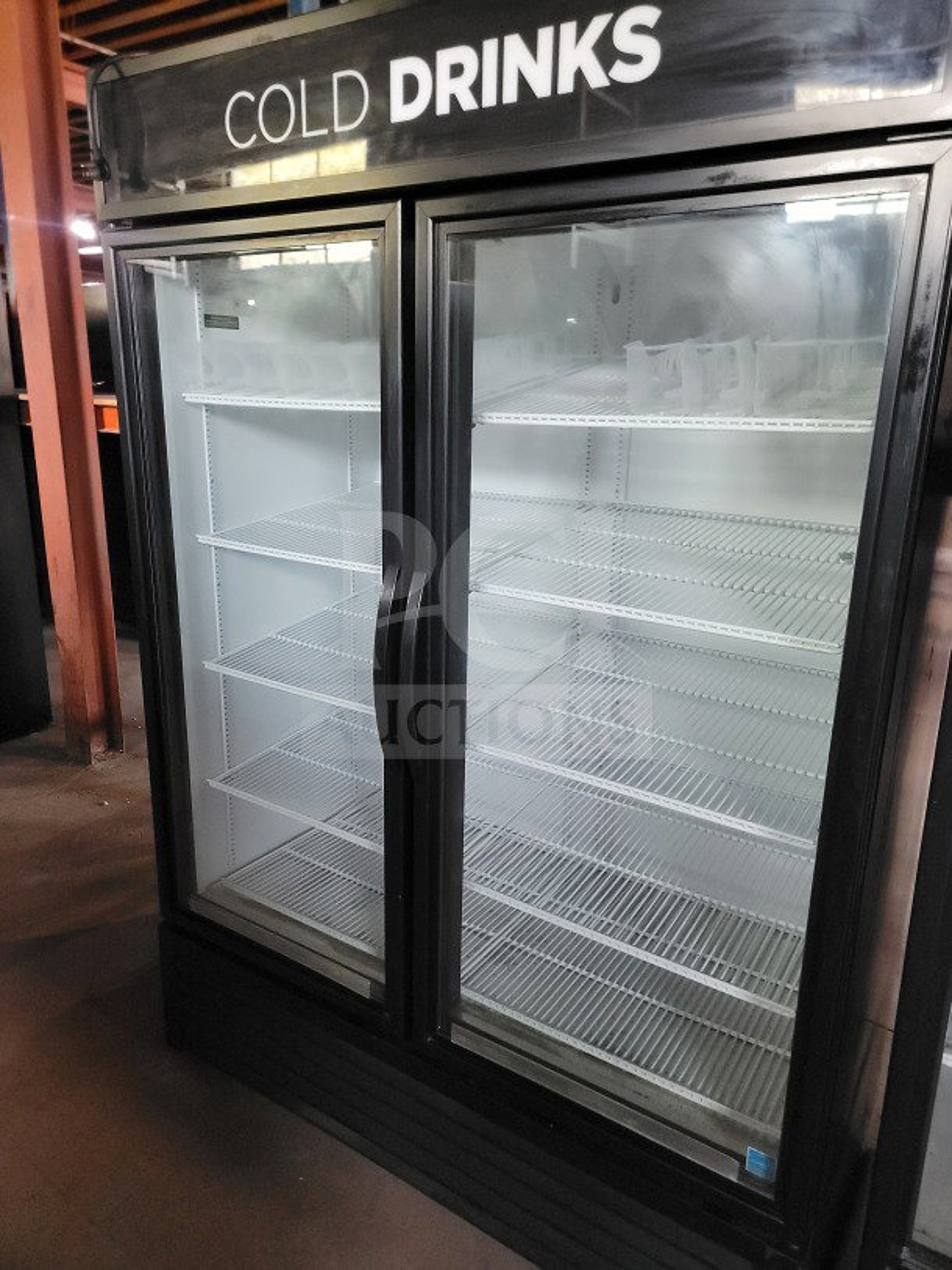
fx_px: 880
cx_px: 476
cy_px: 635
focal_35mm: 24
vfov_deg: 71.6
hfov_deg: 56.8
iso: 640
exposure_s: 1/40
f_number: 1.8
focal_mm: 6.7
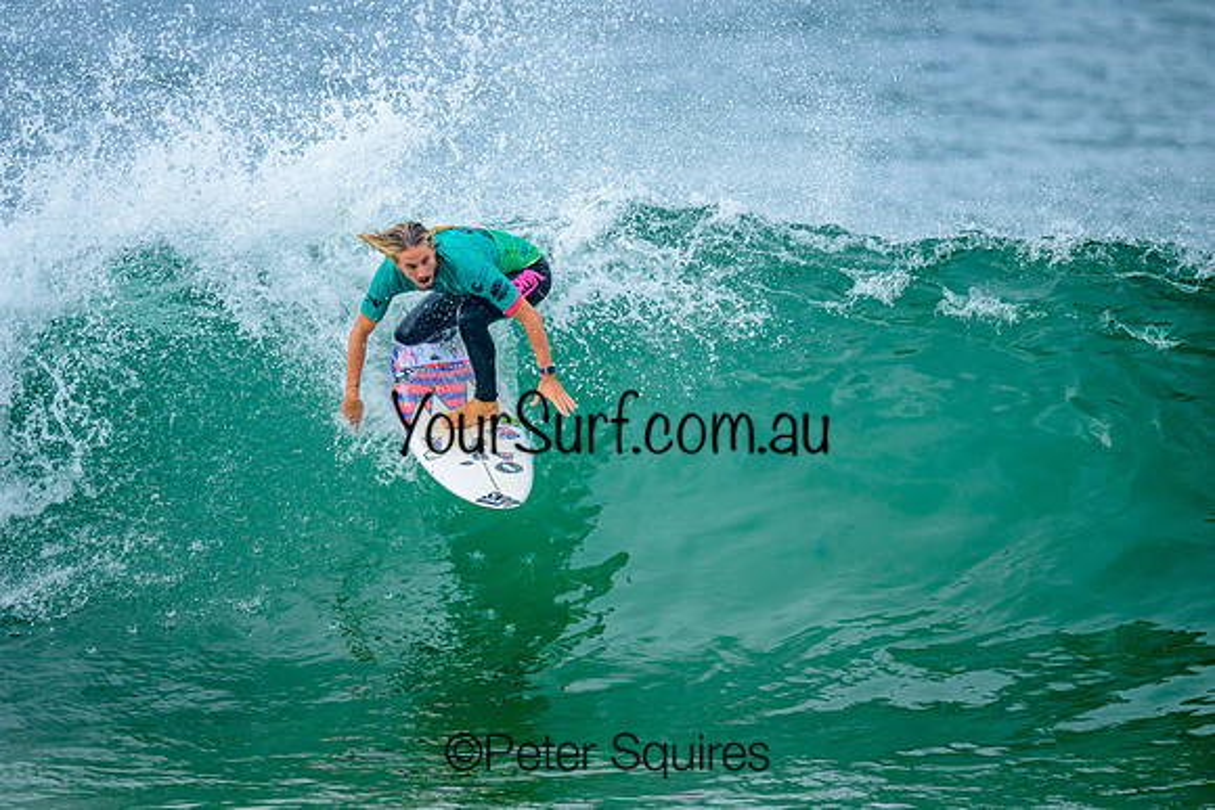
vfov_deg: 1.4
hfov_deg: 2.0
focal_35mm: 1016
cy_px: 373
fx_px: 34295
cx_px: 526
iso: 450
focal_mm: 800
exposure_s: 1/2000
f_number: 6.3
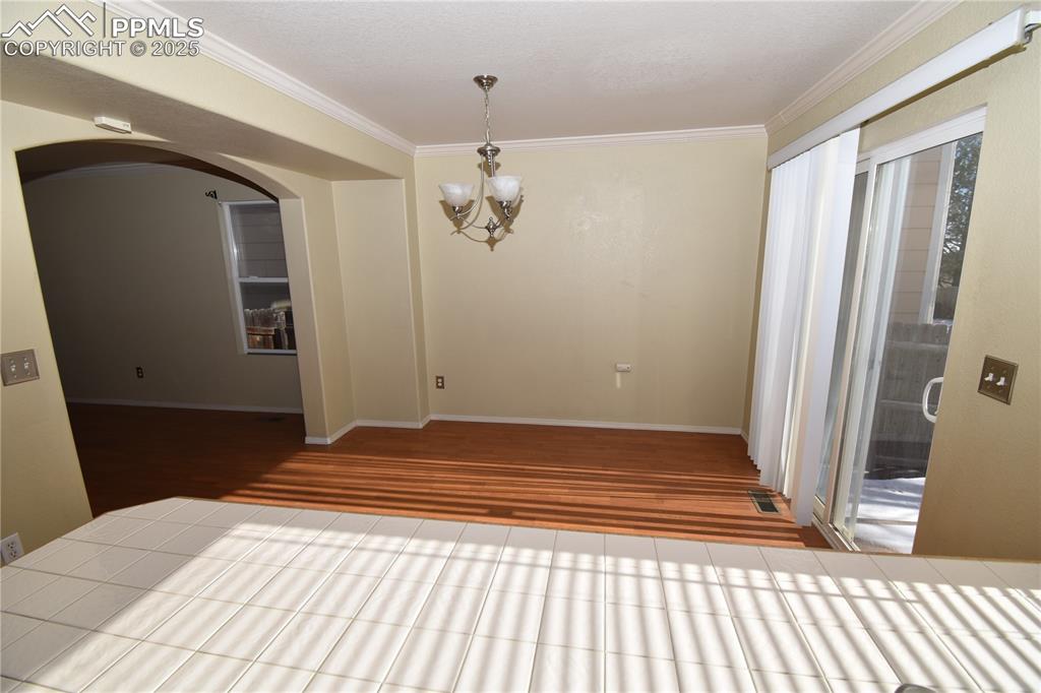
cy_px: 346
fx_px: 434
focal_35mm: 15
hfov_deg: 100.4
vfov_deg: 77.3
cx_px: 520
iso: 100
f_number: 7.1
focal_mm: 10
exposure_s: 1/200
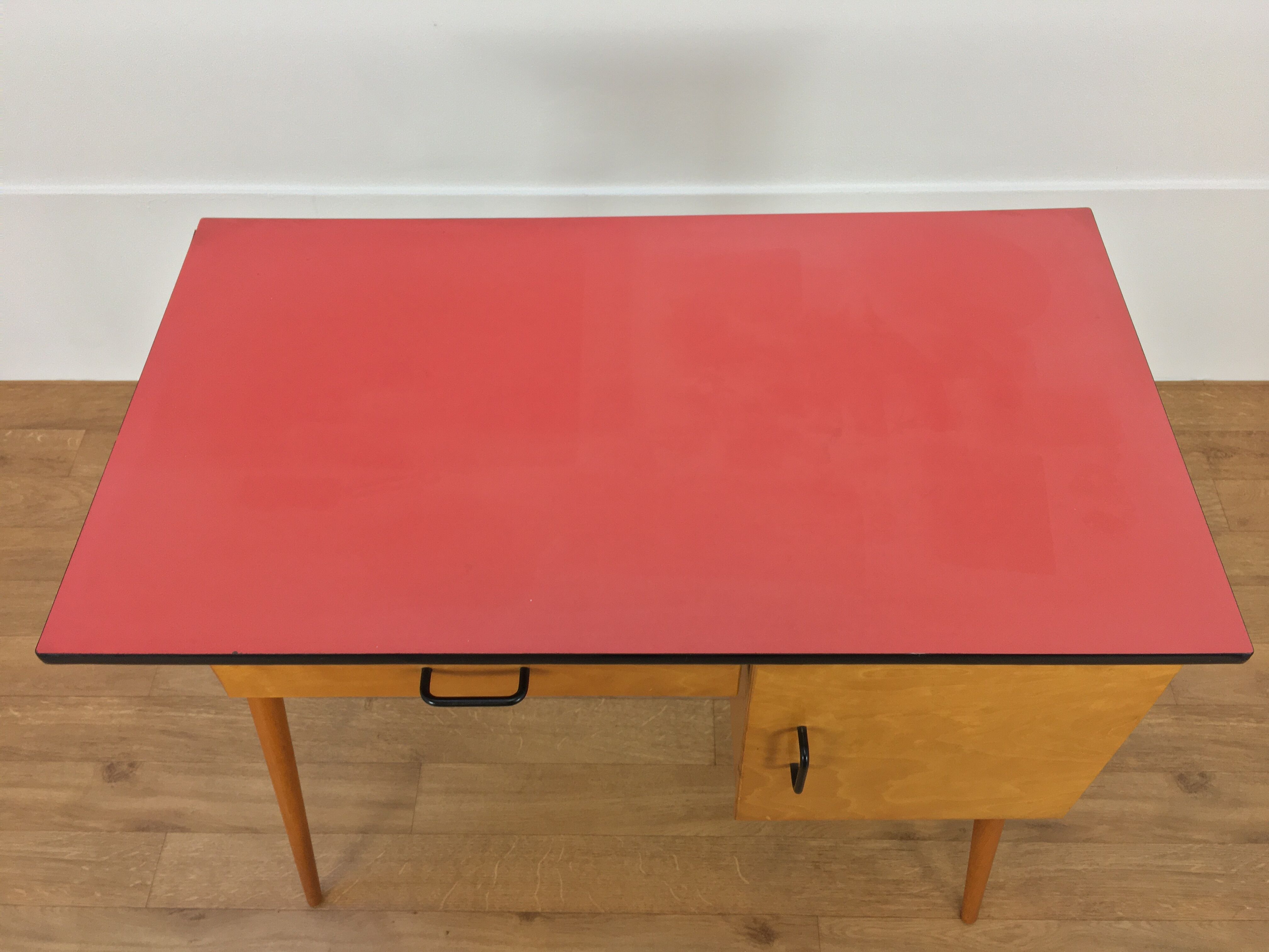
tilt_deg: -53.9
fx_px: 1063
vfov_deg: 48.2
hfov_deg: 61.7
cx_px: 634
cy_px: 476
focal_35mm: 29
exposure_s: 1/33
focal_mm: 4.15
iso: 50
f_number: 2.2
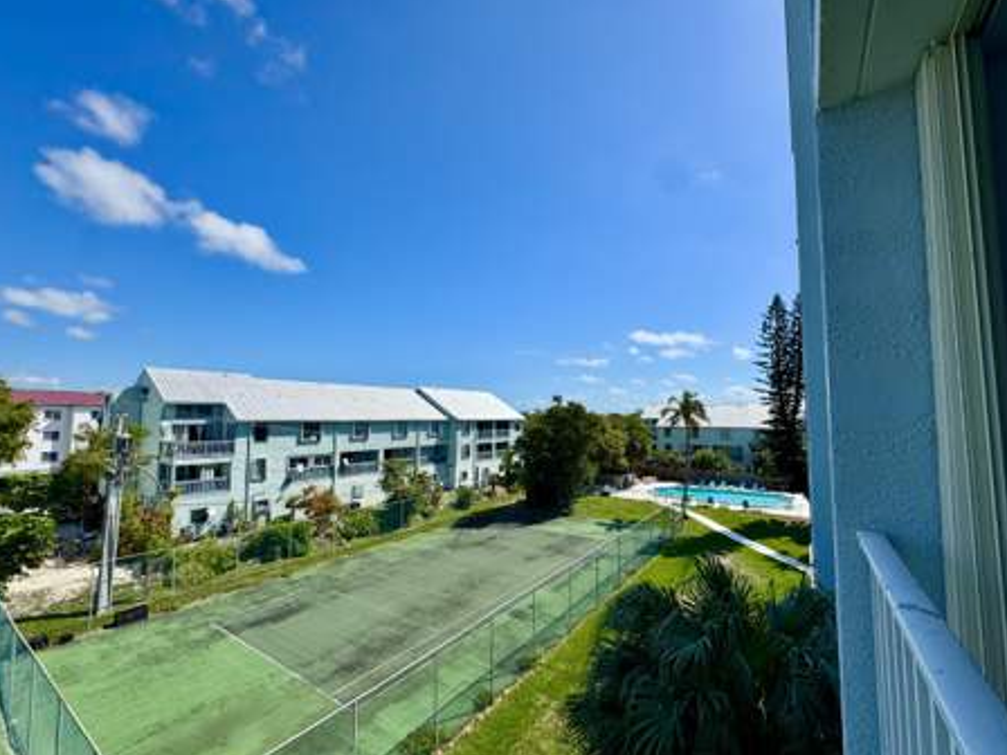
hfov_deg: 98.2
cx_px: 515
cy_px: 385
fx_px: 436
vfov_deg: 81.7
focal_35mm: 15
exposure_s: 1/4132
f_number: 2.2
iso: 50
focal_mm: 2.22
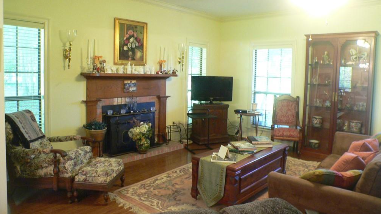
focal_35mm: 40
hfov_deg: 50.5
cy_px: 94
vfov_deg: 29.7
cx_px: 194
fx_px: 404
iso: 200
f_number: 2.8
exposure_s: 1/5
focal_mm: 6
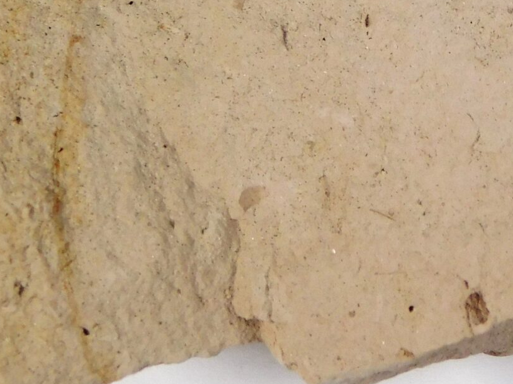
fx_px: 4238
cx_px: 600
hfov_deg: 6.9
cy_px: -155
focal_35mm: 286
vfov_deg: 5.2
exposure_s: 1/320
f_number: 4.5
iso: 125
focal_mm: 16.1
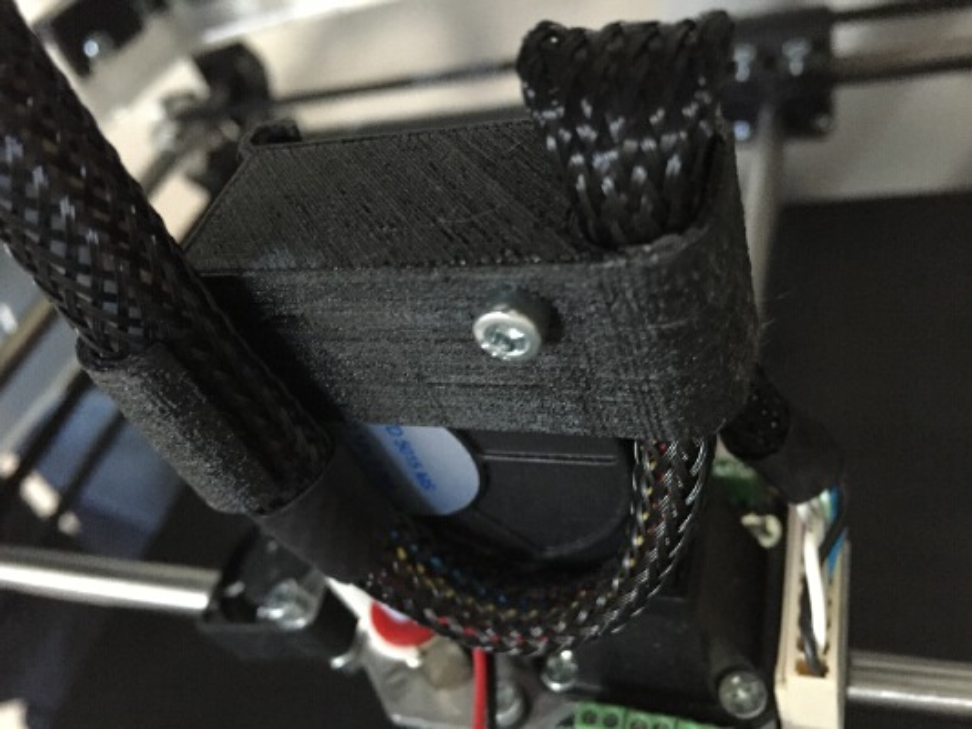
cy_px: 364
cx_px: 486
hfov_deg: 61.6
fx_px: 814
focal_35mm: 29
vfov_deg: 48.2
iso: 640
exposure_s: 1/15
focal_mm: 4.15
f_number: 2.2
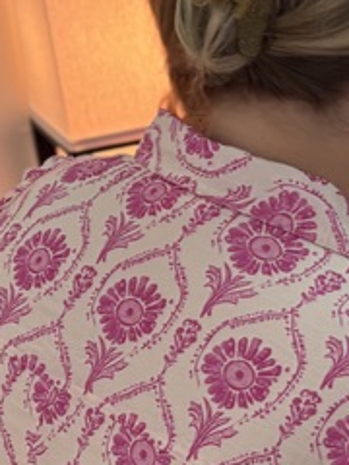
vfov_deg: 17.7
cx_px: 568
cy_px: 167
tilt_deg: -16.0
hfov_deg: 12.5
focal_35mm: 111
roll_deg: +5.7
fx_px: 1492
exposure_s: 1/120
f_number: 1.6
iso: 125
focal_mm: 5.96
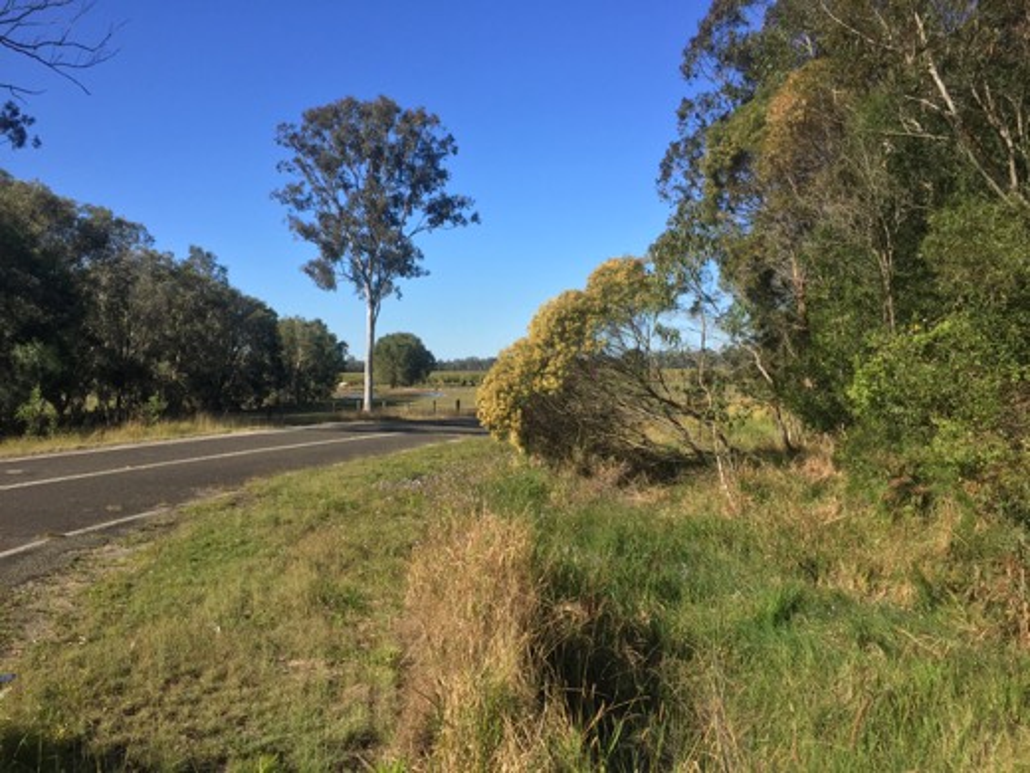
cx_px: 515
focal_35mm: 29
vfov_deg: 48.2
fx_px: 863
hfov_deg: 61.7
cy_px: 386
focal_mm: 4.15
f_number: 2.2
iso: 32
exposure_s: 1/1464
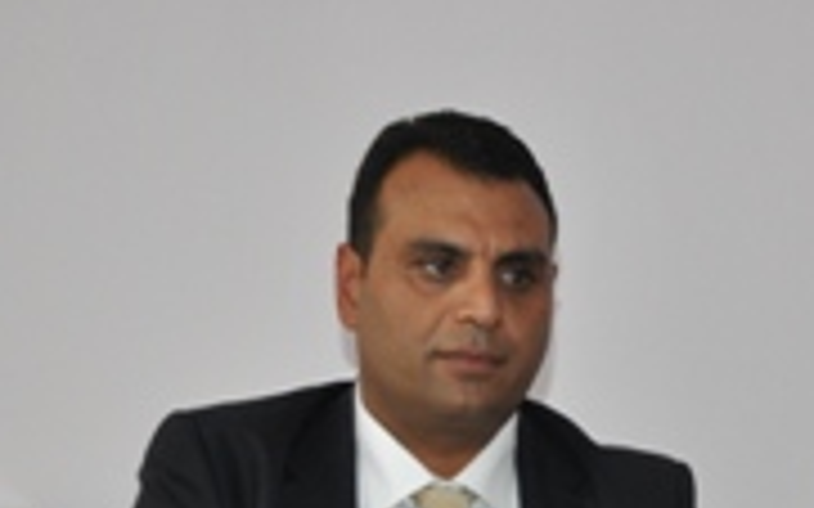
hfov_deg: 22.3
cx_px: 715
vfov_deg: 14.1
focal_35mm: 91
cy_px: 553
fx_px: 2018
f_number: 4
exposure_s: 1/60
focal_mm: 24
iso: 800
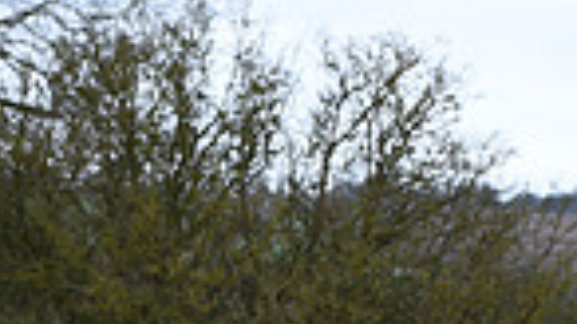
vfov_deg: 2.4
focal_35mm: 508
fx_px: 7769
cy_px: 545
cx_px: 1087
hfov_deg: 4.2
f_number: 4.5
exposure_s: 1/1000
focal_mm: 122
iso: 500
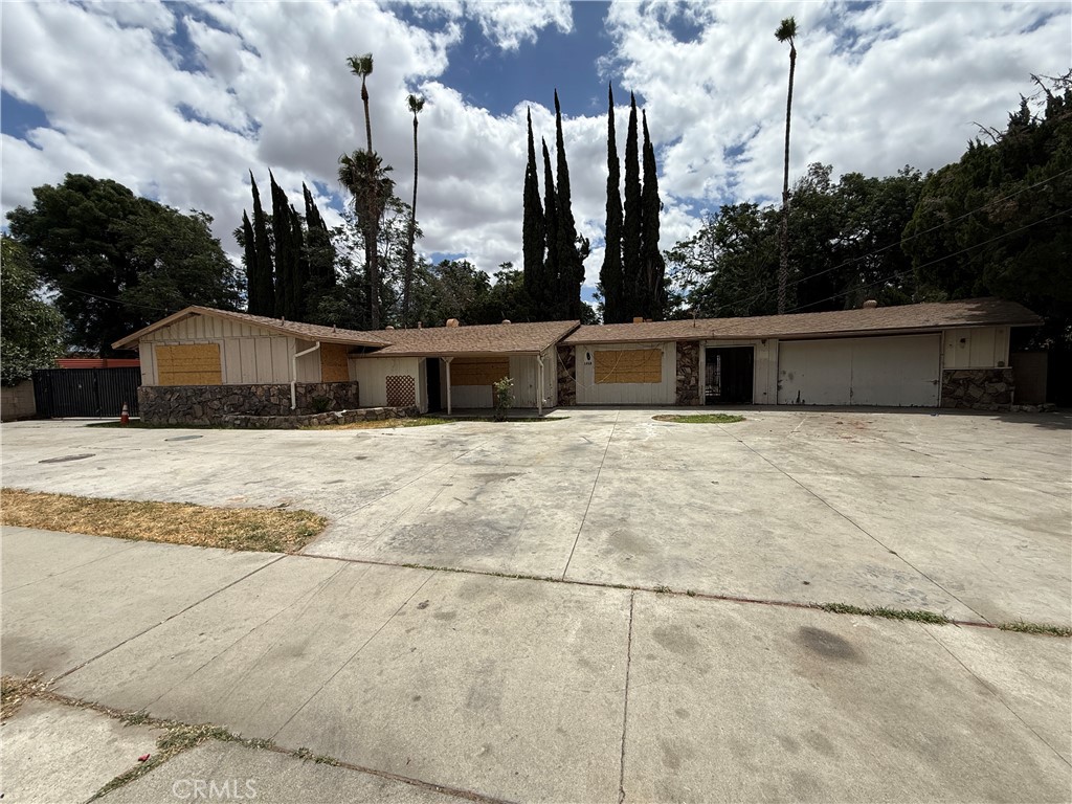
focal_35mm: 14
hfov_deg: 102.1
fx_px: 434
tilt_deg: -2.7
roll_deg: +2.0
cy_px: 402
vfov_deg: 85.7
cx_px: 536
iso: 50
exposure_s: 1/3663
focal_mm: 2.22
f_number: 2.2
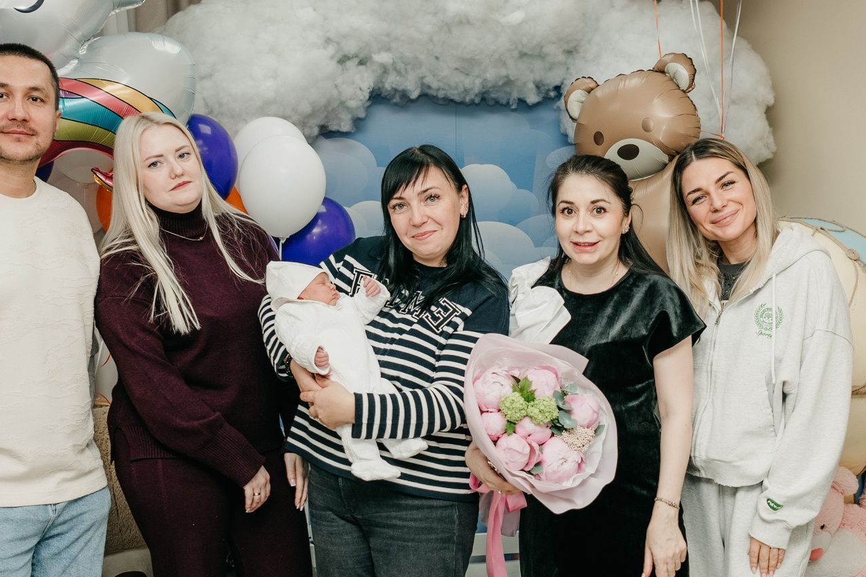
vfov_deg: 24.9
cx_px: 602
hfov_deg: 36.3
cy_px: 394
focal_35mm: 54
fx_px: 1299
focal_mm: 27
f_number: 4
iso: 160
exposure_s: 1/160
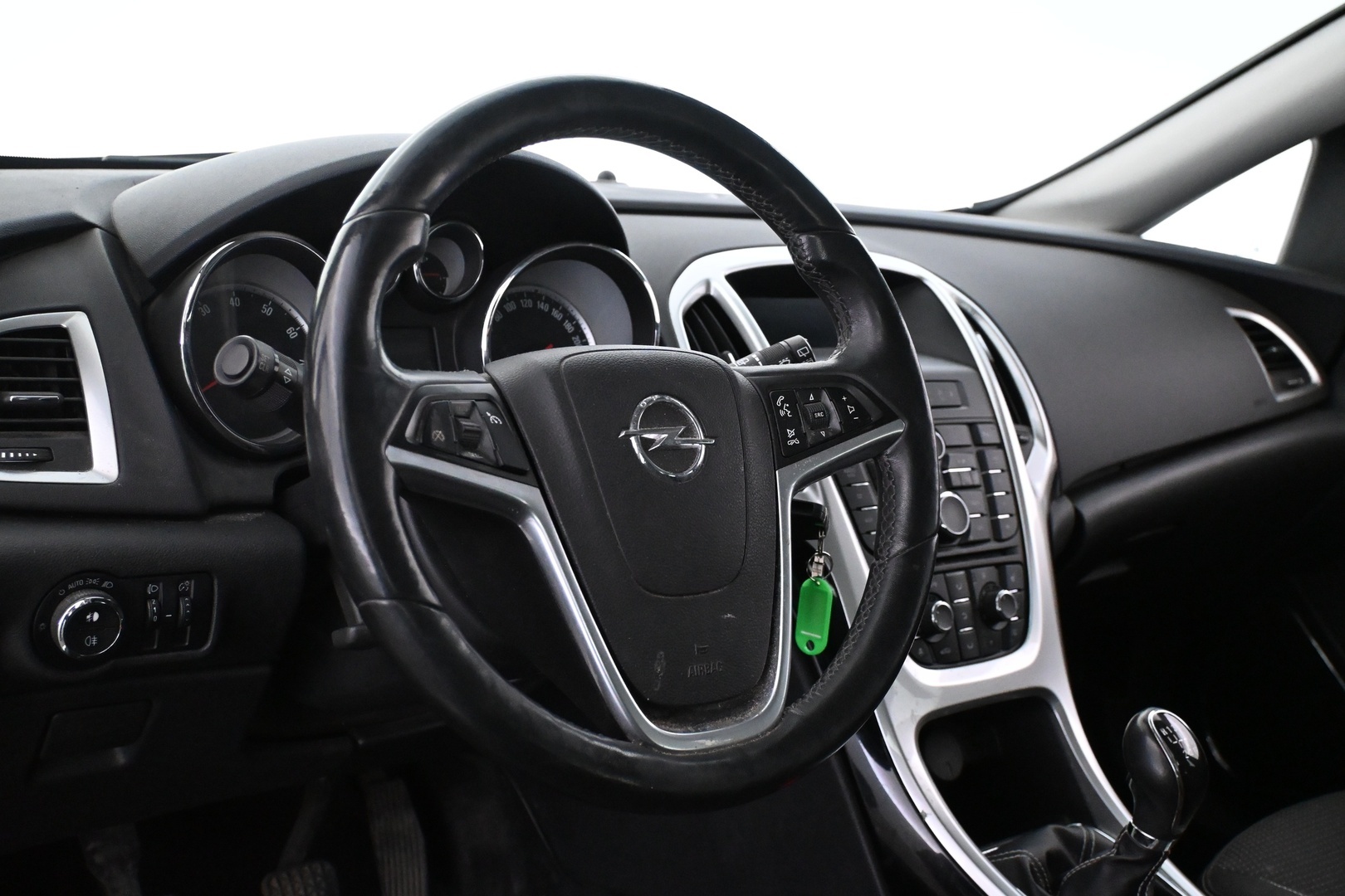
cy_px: 448
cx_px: 672
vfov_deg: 33.6
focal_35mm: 40
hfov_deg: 48.7
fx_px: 1485
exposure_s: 1/40
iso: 5600
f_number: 4.5
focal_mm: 26.5
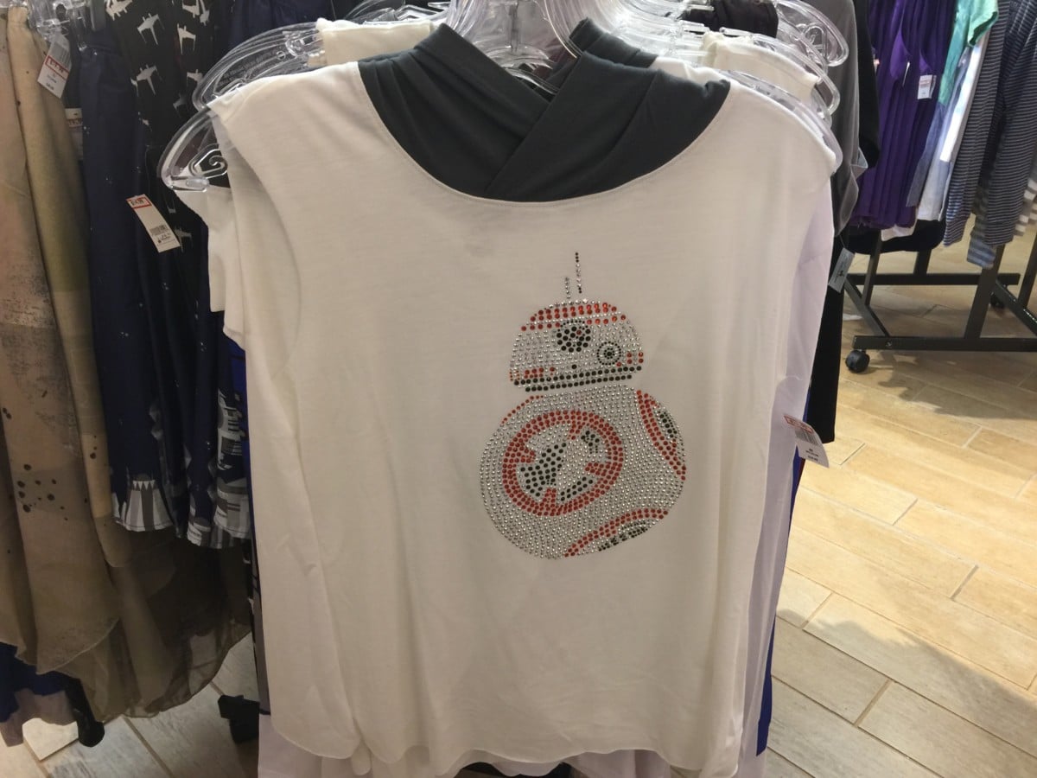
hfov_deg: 61.7
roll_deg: +0.1
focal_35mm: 29
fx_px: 869
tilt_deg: -29.4
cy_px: 389
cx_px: 518
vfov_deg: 48.2
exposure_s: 1/15
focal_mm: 4.15
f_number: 2.2
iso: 50
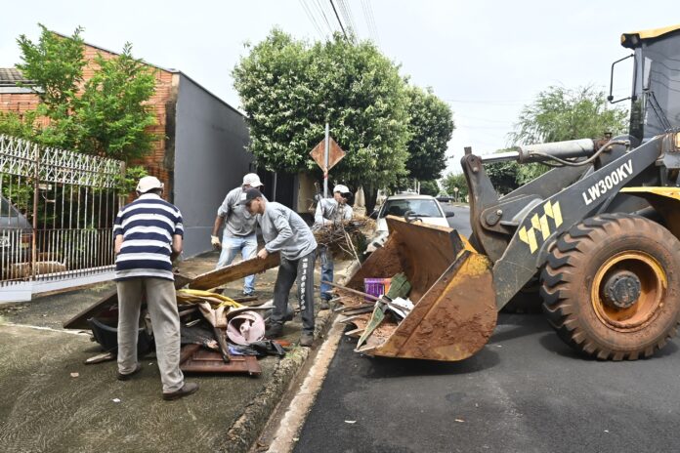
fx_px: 510
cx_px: 340
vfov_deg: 47.9
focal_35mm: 27
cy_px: 226
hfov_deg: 67.4
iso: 320
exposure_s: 1/320
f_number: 11
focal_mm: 18
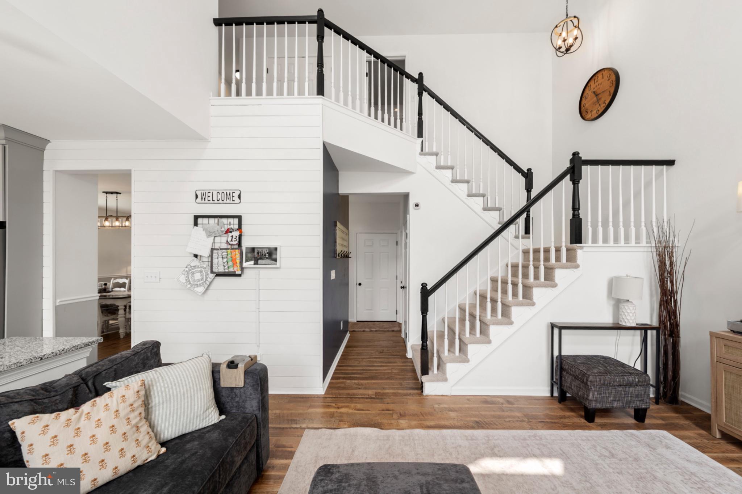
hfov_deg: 112.6
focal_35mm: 12
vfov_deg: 90.0
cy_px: 247
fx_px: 247
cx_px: 371
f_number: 10
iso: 250
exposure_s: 1/8
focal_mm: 12
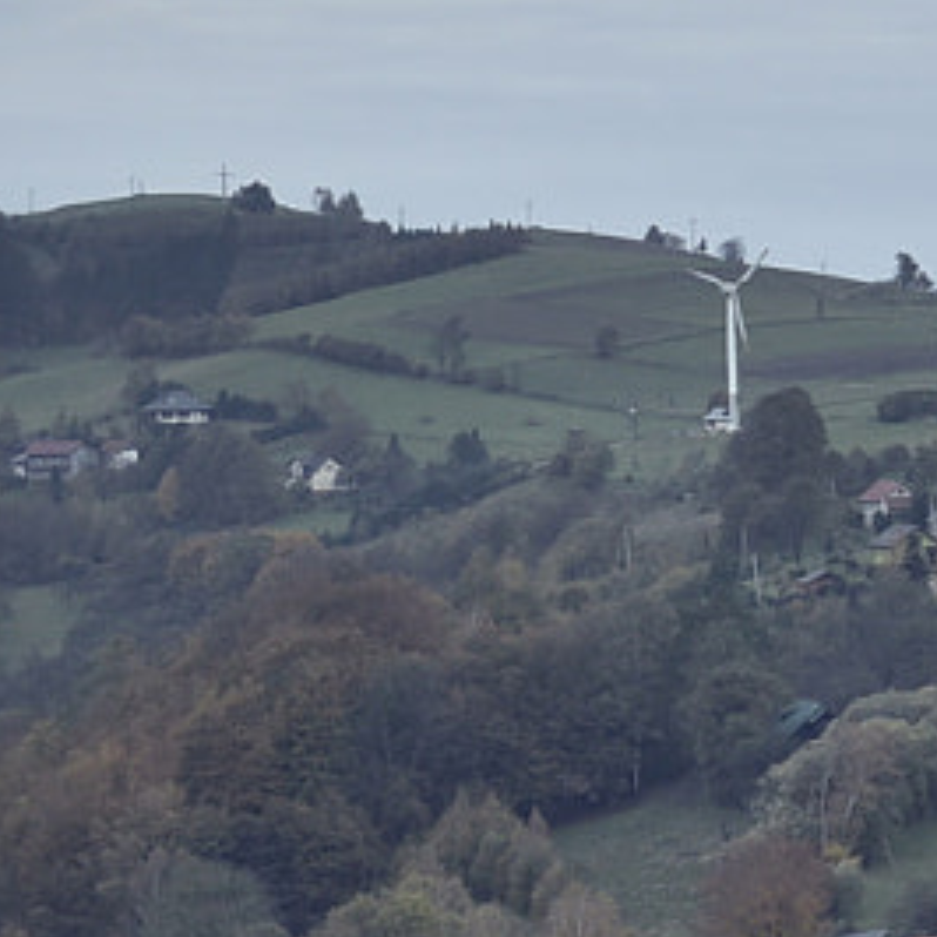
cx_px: 2614
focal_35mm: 179
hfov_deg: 8.5
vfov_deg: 9.8
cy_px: 602
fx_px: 5482
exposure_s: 1/125
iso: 400
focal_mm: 35
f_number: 2.5
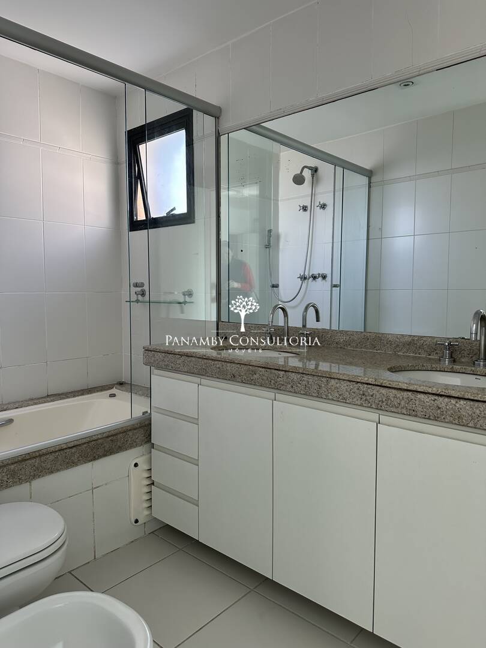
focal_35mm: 24
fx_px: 449
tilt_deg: -3.4
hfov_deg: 56.8
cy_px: 324
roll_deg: -0.5
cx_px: 243
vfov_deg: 71.6
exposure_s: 1/122
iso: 125
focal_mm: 6.86
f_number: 1.78
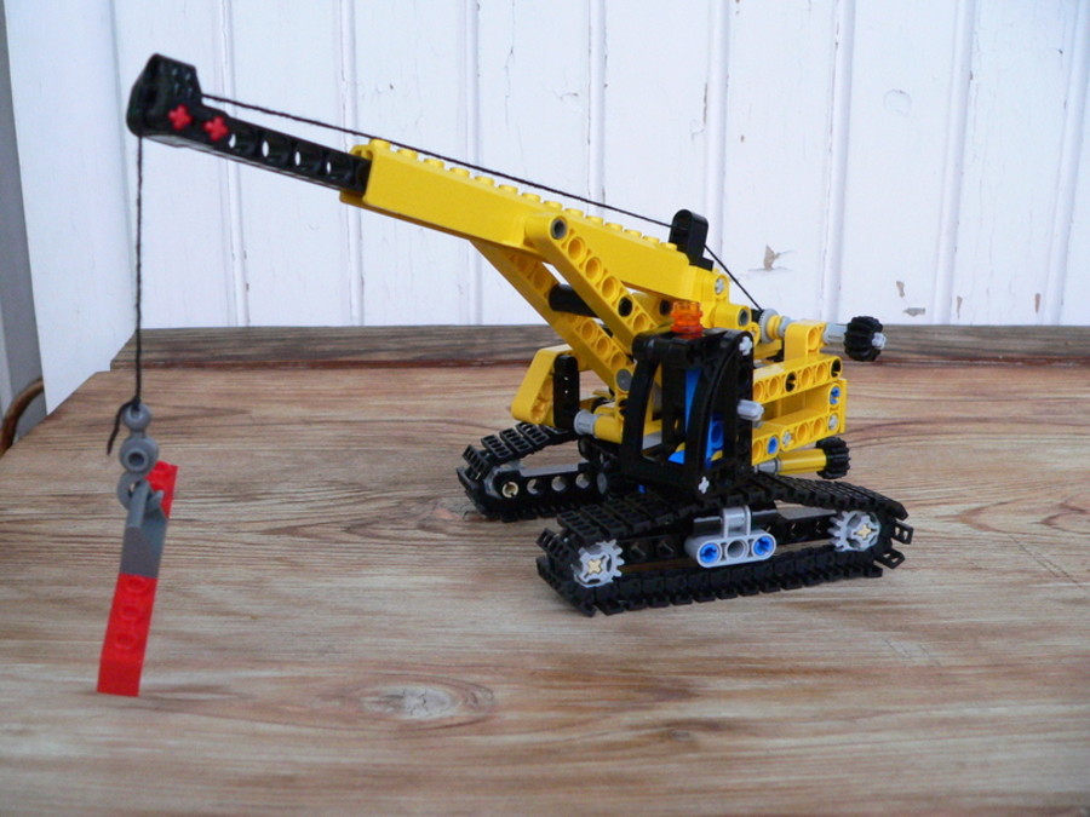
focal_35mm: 36
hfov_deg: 51.4
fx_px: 1134
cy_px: 408
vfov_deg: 39.7
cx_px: 545
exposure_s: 1/125
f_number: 3.3
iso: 400
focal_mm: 6
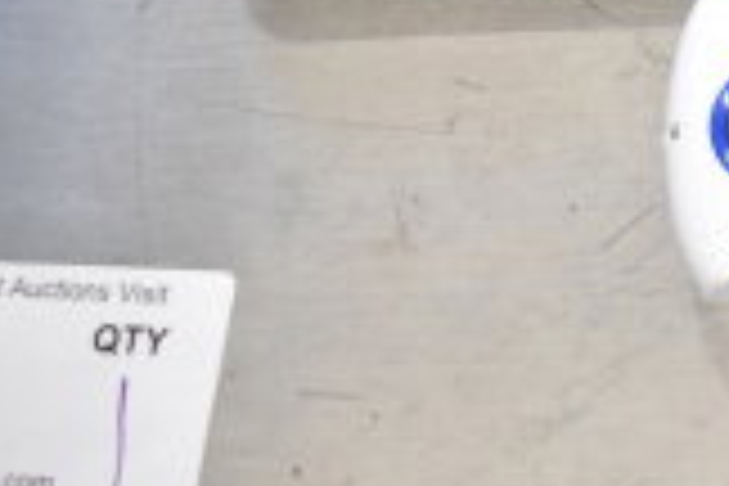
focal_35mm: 130
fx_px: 2630
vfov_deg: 9.9
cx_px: 1359
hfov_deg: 13.9
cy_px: -412
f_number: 3.8
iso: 900
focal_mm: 23
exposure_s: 1/40
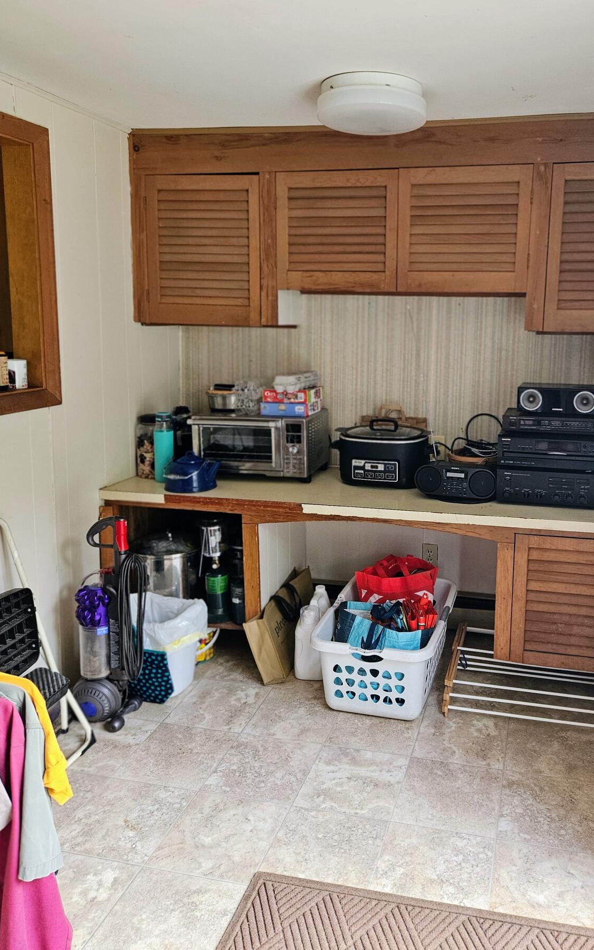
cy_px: 425
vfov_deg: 68.2
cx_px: 383
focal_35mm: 27
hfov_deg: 45.5
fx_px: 699
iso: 320
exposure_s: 1/120
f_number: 1.8
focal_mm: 5.4
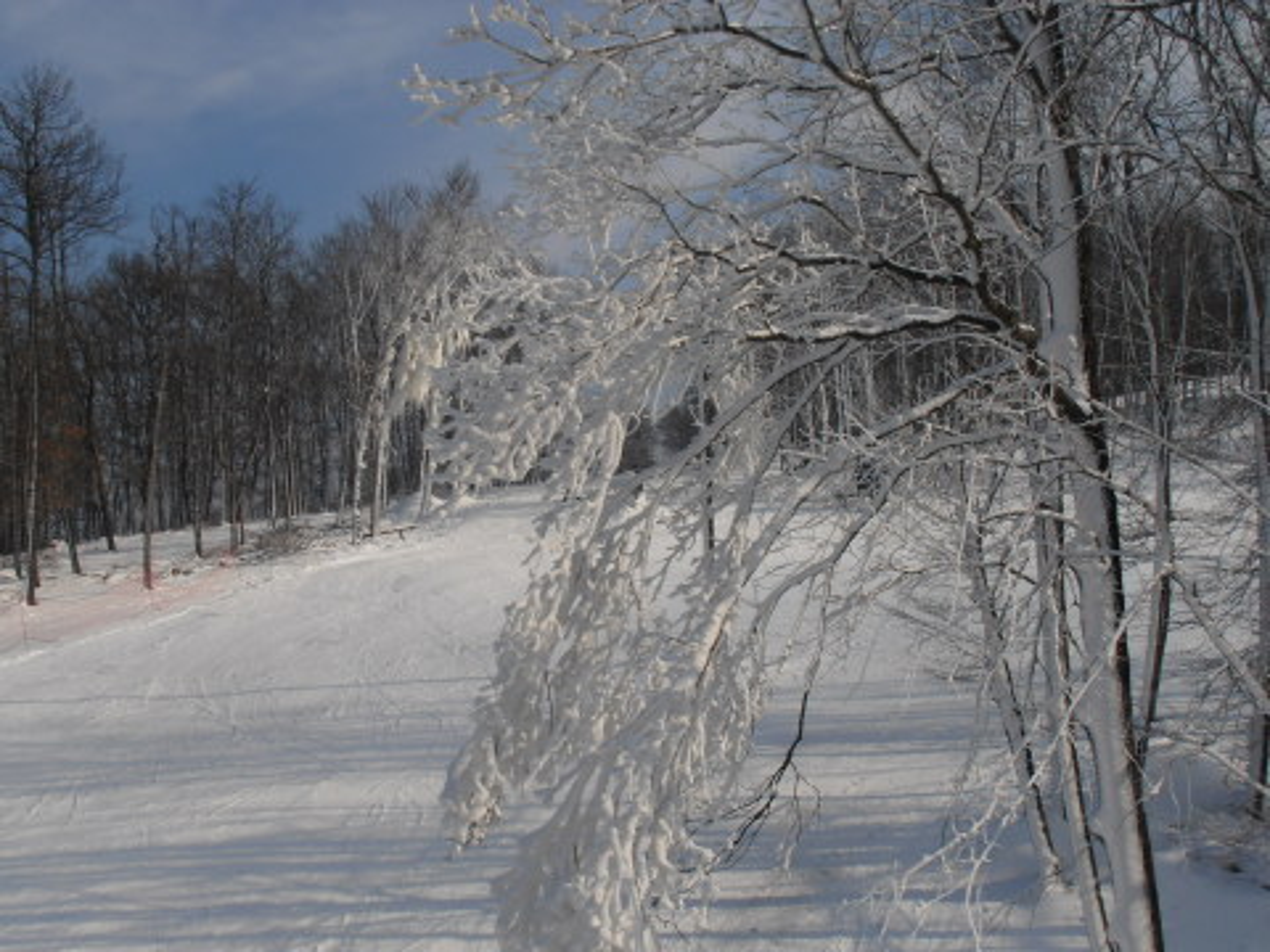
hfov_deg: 42.9
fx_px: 1614
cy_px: 476
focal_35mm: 44
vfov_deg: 32.9
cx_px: 635
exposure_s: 1/400
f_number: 11
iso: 80
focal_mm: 7.87
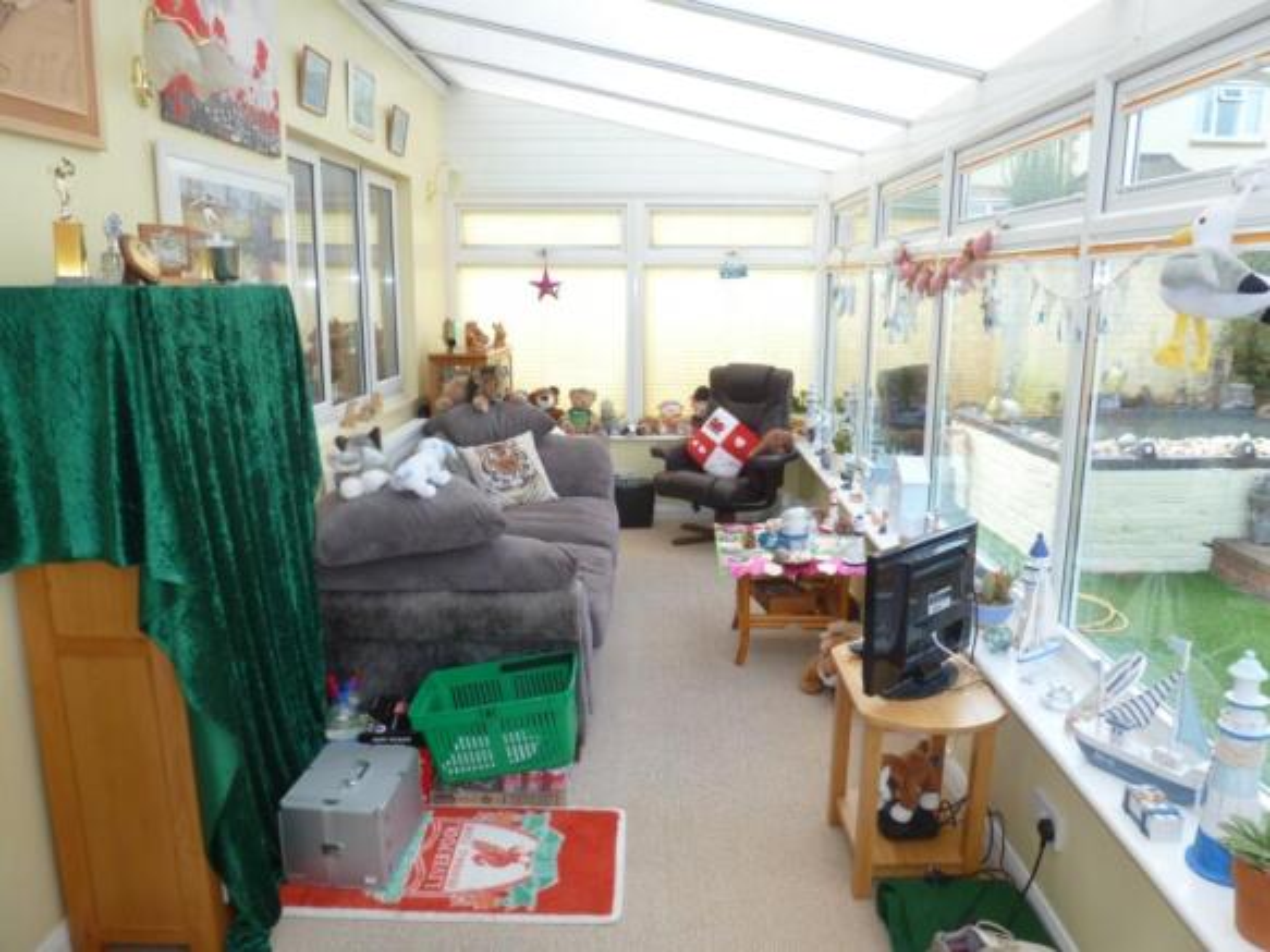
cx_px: 635
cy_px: 476
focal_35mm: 24
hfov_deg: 71.6
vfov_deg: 56.8
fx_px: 880
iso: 100
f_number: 3.3
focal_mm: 4.3
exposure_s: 1/100
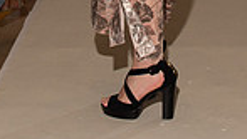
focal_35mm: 250
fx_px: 1639
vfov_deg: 4.7
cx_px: 149
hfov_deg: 8.6
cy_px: -201
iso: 800
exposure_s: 1/250
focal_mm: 78
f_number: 9
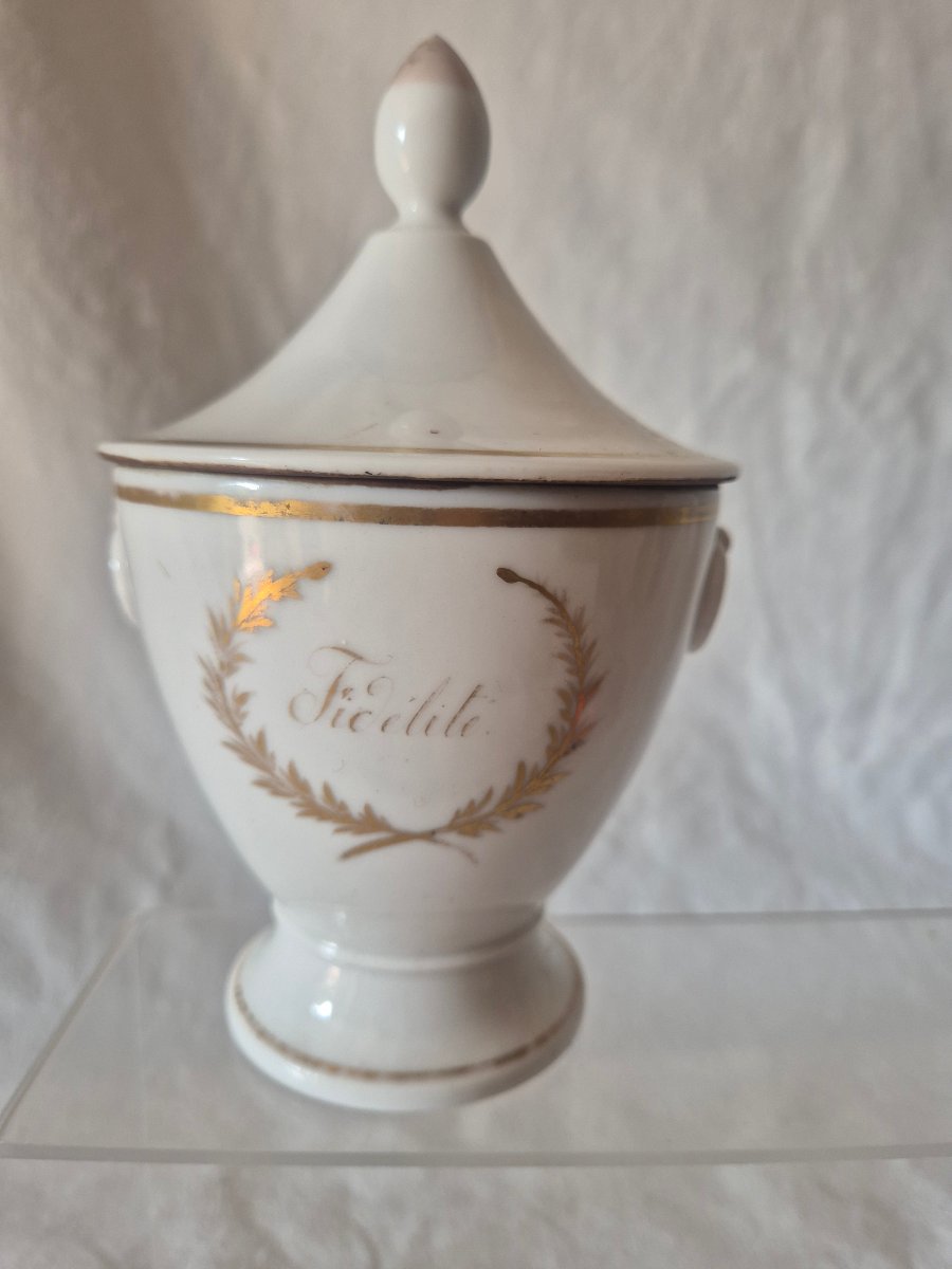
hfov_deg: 58.9
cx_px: 476
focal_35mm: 23
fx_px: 843
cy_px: 634
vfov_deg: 73.9
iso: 160
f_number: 1.8
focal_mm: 5.4
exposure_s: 1/180
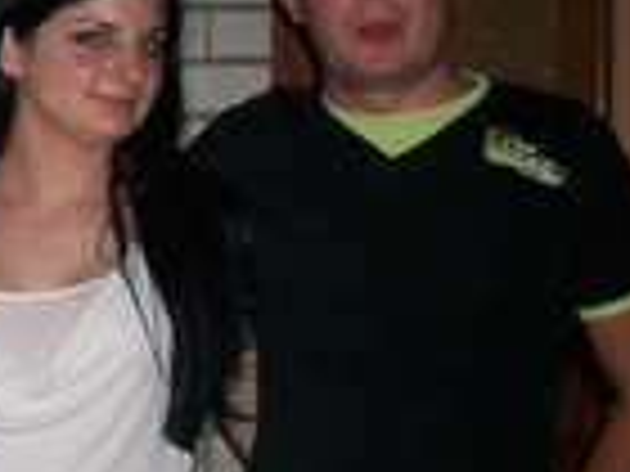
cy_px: 391
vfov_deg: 13.5
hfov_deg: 16.3
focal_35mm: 109
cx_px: -351
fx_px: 1984
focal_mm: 5.7
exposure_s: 1/60
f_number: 2.8
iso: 160
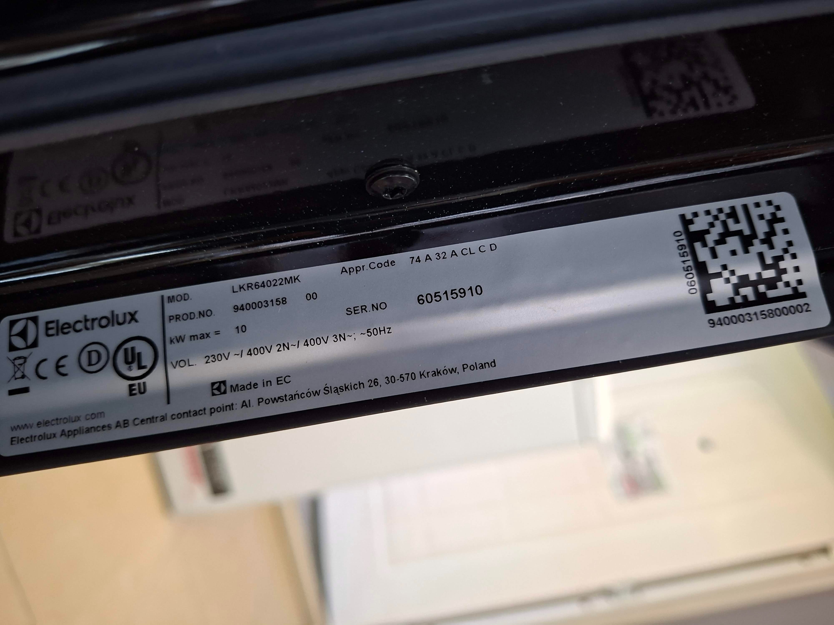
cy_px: 312
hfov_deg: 73.9
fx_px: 554
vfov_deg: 58.9
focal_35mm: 23
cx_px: 417
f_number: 1.8
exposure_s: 1/50
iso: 250
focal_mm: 5.54
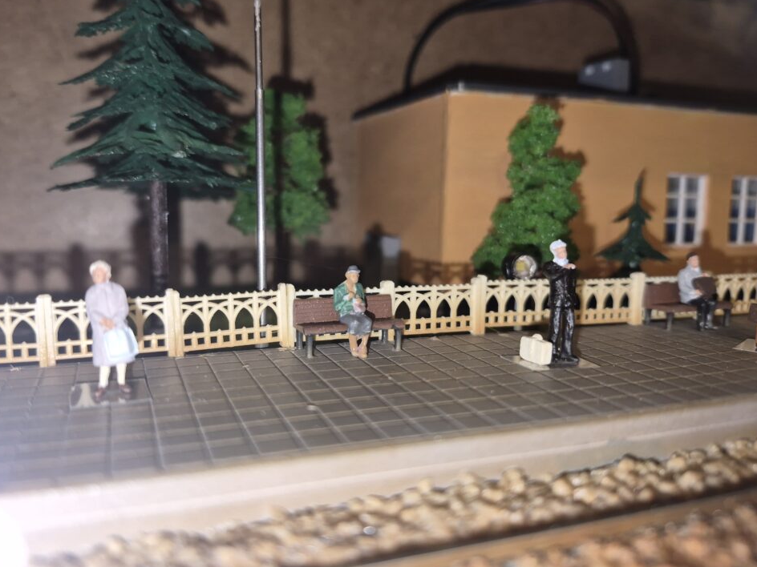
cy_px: 290
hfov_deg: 67.2
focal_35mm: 26
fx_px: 569
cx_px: 354
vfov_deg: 53.1
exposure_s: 1/50
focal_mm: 5.4
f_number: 1.8
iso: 64
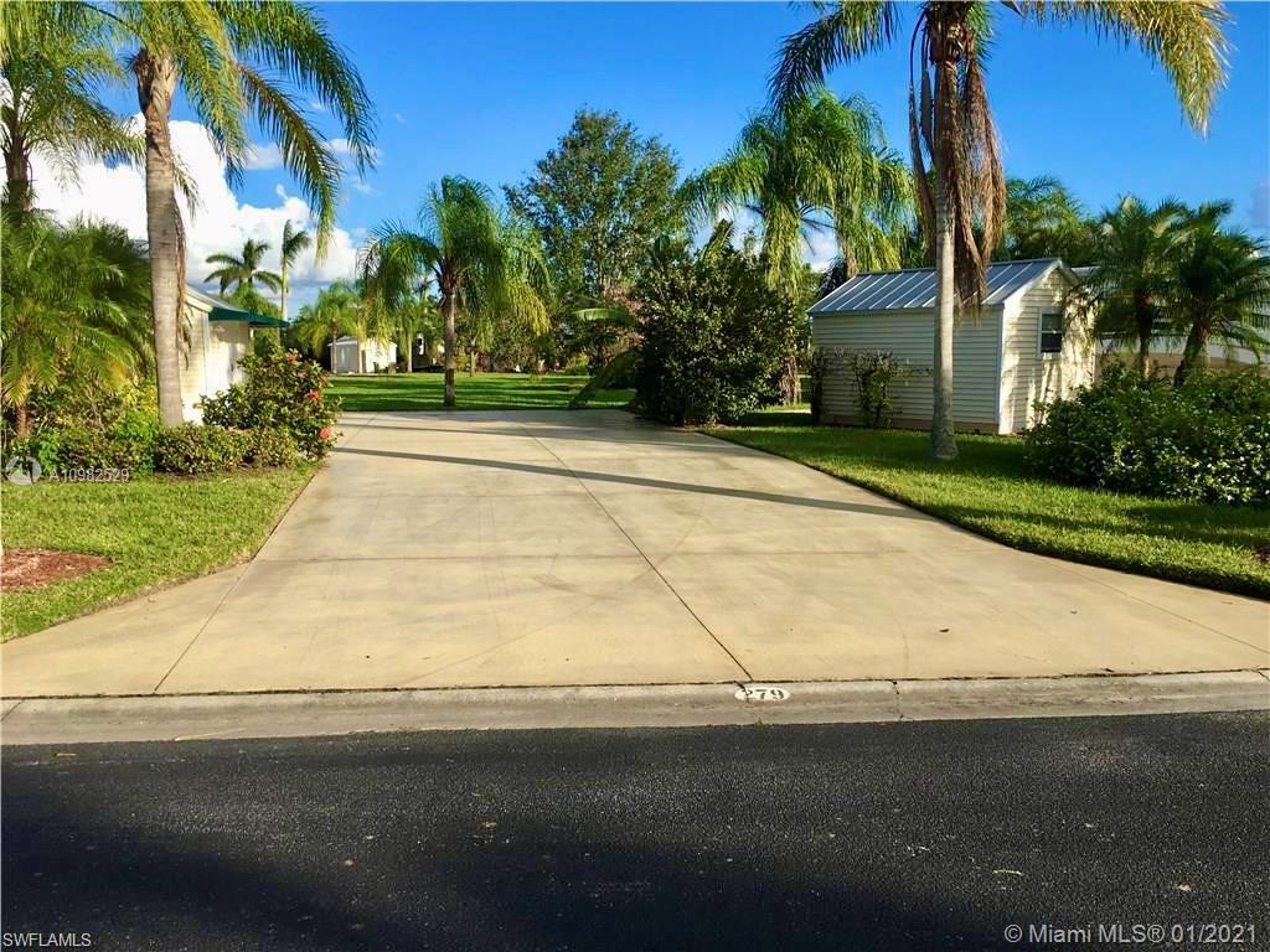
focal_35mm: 29
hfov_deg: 61.7
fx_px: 1064
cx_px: 635
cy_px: 476
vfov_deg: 48.2
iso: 25
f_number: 2.2
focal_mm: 4.15
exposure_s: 1/999
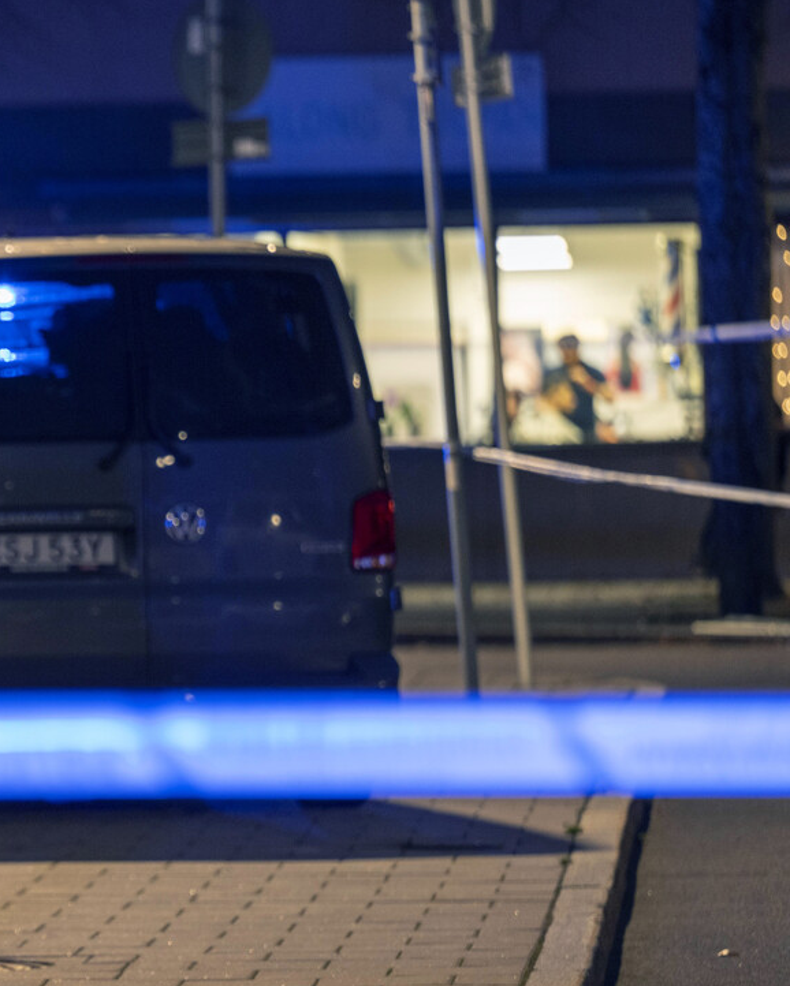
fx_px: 10634
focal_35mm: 364
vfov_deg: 5.3
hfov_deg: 4.2
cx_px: -161
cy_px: 528
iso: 640
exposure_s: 1/30
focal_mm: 175
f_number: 2.8
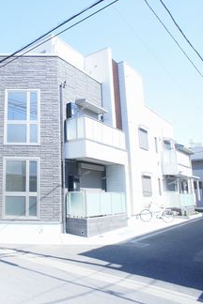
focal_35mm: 37
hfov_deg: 34.1
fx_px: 313
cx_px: 23
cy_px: 149
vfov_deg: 51.9
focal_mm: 16
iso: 200
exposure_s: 1/160
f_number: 6.3
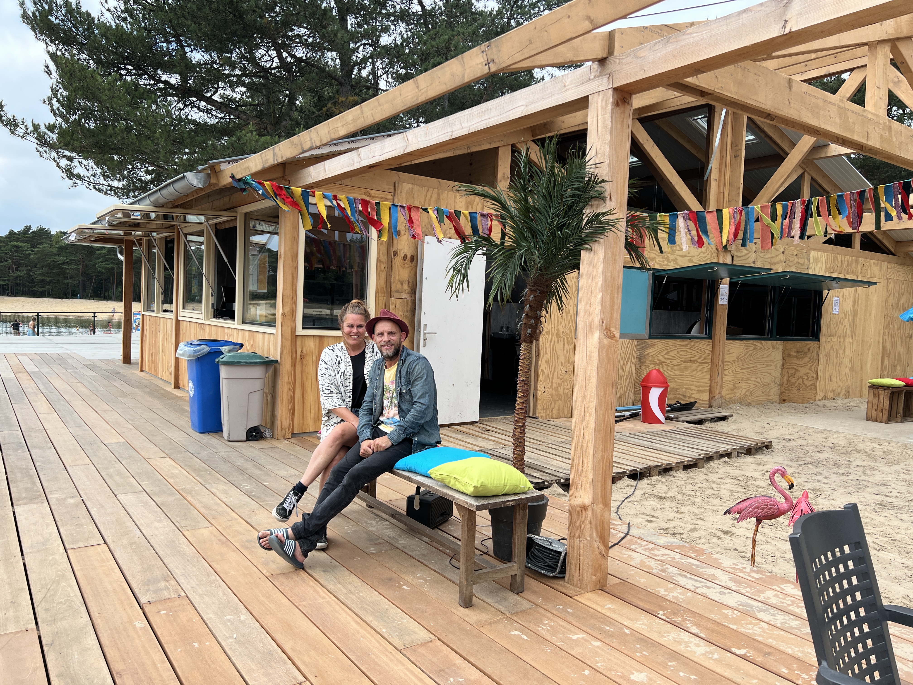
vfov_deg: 53.1
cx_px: 456
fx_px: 686
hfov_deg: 67.3
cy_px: 342
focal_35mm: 26
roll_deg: -2.6
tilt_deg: -2.6
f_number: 1.5
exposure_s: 1/1901
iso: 50
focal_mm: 5.7
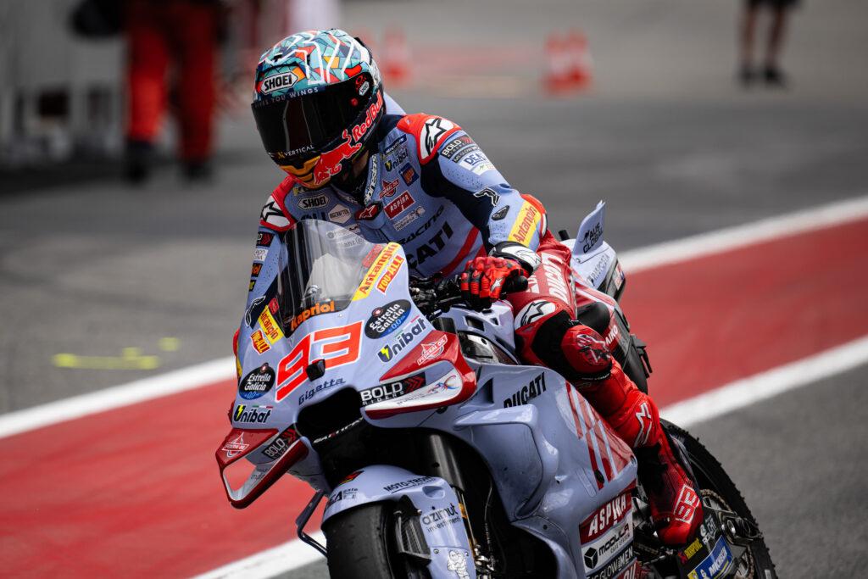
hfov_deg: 4.0
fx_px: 12316
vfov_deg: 2.7
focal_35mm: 511
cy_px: 268
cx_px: 314
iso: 250
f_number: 5
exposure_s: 1/1600
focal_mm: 400
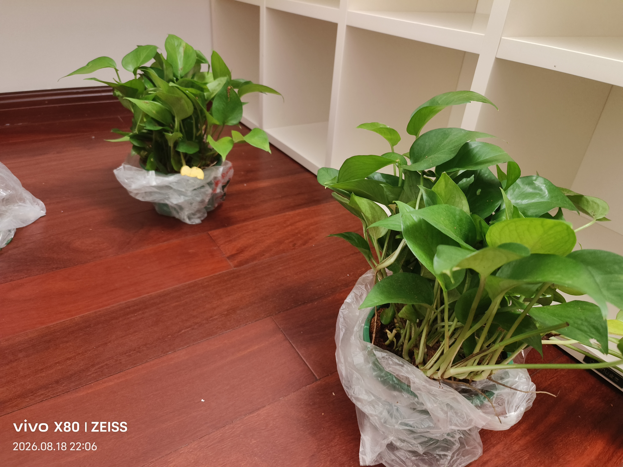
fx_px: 414
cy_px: 234
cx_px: 312
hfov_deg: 73.9
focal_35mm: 23
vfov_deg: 58.9
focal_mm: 5.5
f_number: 1.75
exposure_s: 1/33.3
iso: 2370
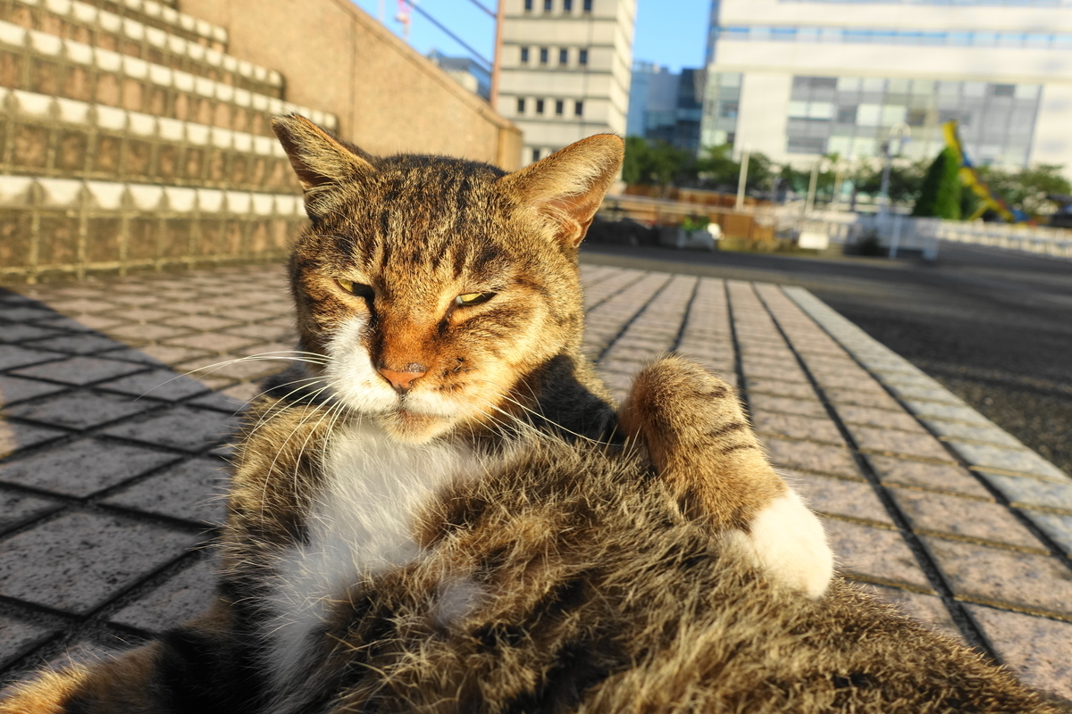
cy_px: 357
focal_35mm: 24
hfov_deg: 73.7
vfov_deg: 53.1
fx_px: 715
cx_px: 536
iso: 125
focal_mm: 8.8
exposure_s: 1/500
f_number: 4
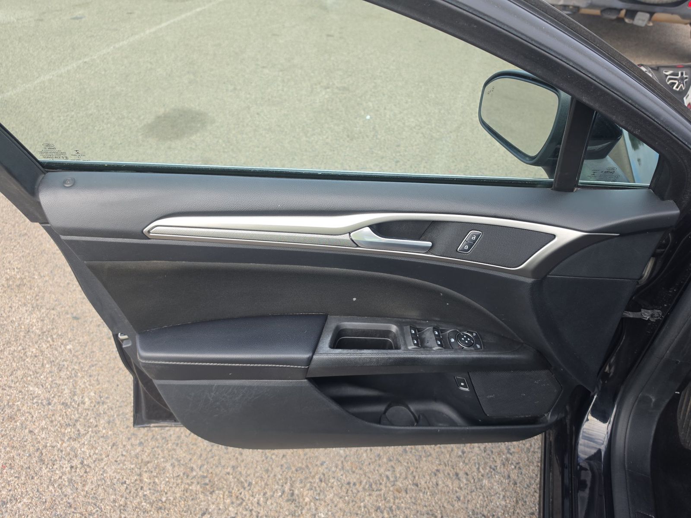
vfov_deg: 58.9
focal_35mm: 23
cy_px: 259
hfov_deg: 73.9
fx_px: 459
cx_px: 346
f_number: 1.4
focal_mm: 6.5
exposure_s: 1/124
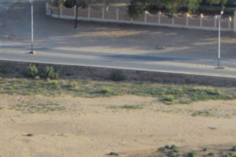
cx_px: -617
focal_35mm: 809
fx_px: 5302
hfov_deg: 2.5
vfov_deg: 1.7
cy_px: -154
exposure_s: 1/640
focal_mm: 70
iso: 200
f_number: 6.3
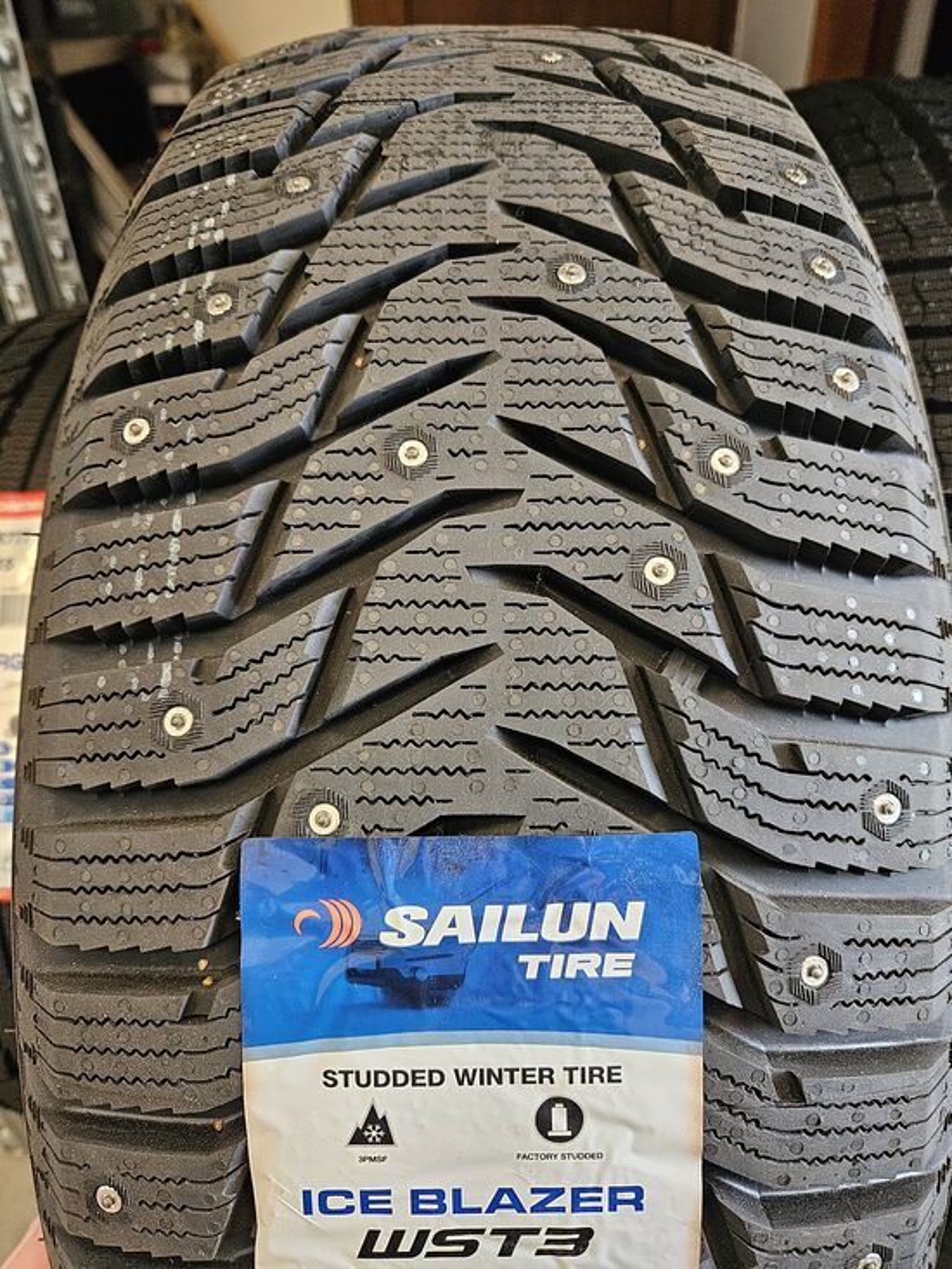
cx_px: 476
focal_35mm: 23
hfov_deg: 58.9
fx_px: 843
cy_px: 634
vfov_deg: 73.9
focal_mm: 5.4
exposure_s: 1/100
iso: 500
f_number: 1.8
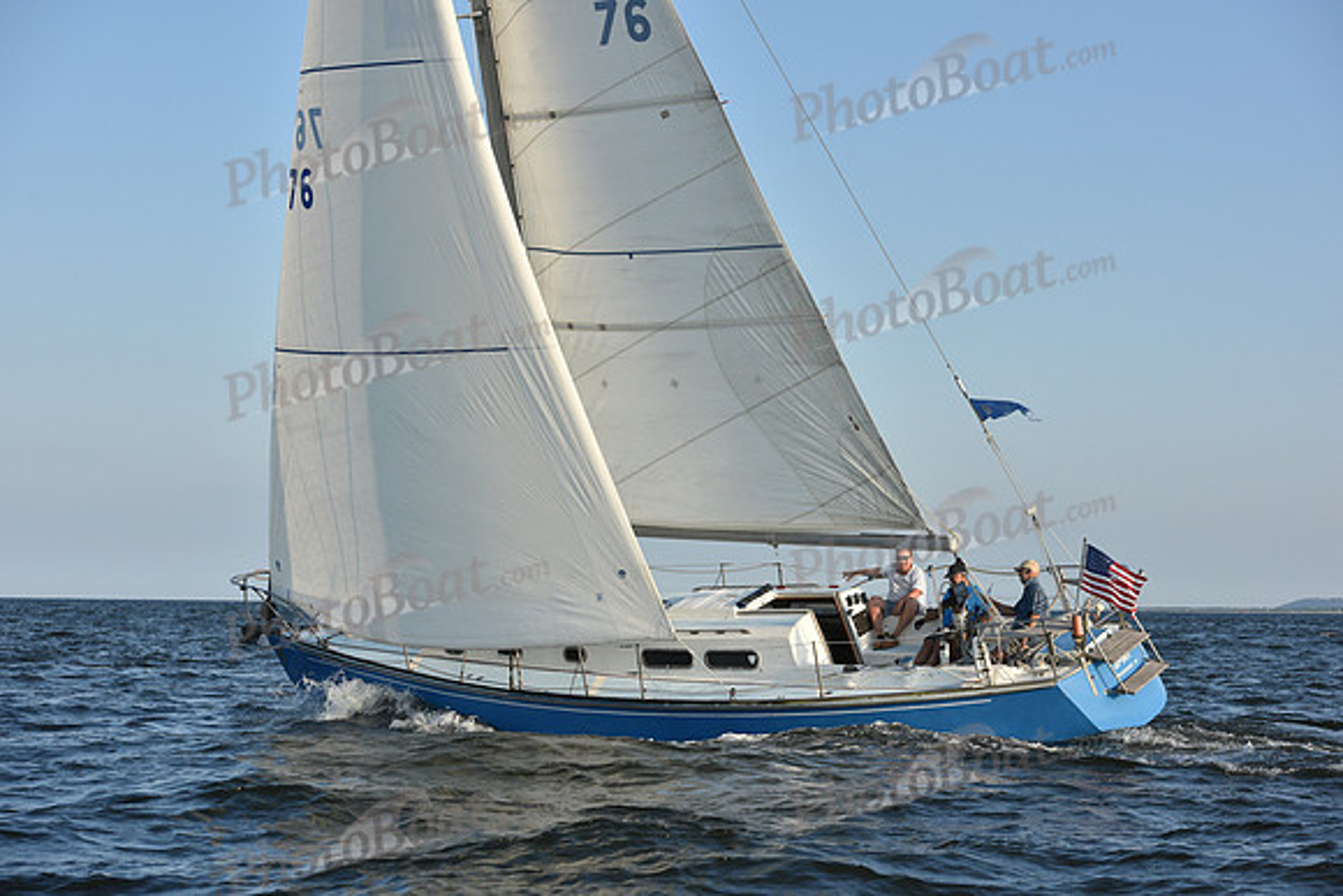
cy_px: 448
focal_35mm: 70
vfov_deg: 19.5
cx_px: 672
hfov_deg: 28.8
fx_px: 2612
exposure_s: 1/1000
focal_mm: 70
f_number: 6.3
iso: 320
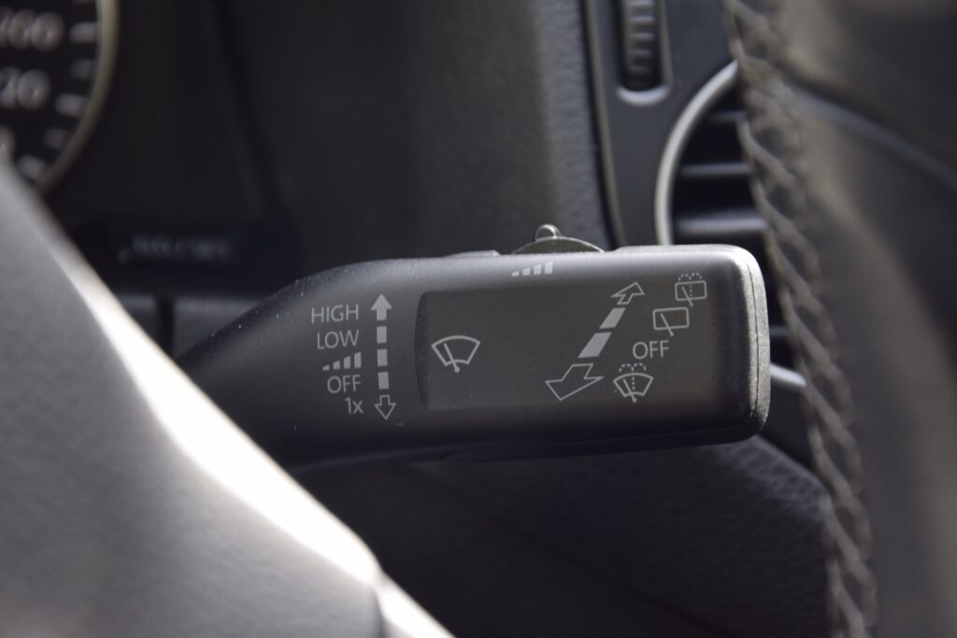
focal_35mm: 128
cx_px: 478
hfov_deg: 16.1
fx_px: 3390
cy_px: 319
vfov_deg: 10.8
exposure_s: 1/125
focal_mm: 85
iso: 400
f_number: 5.6
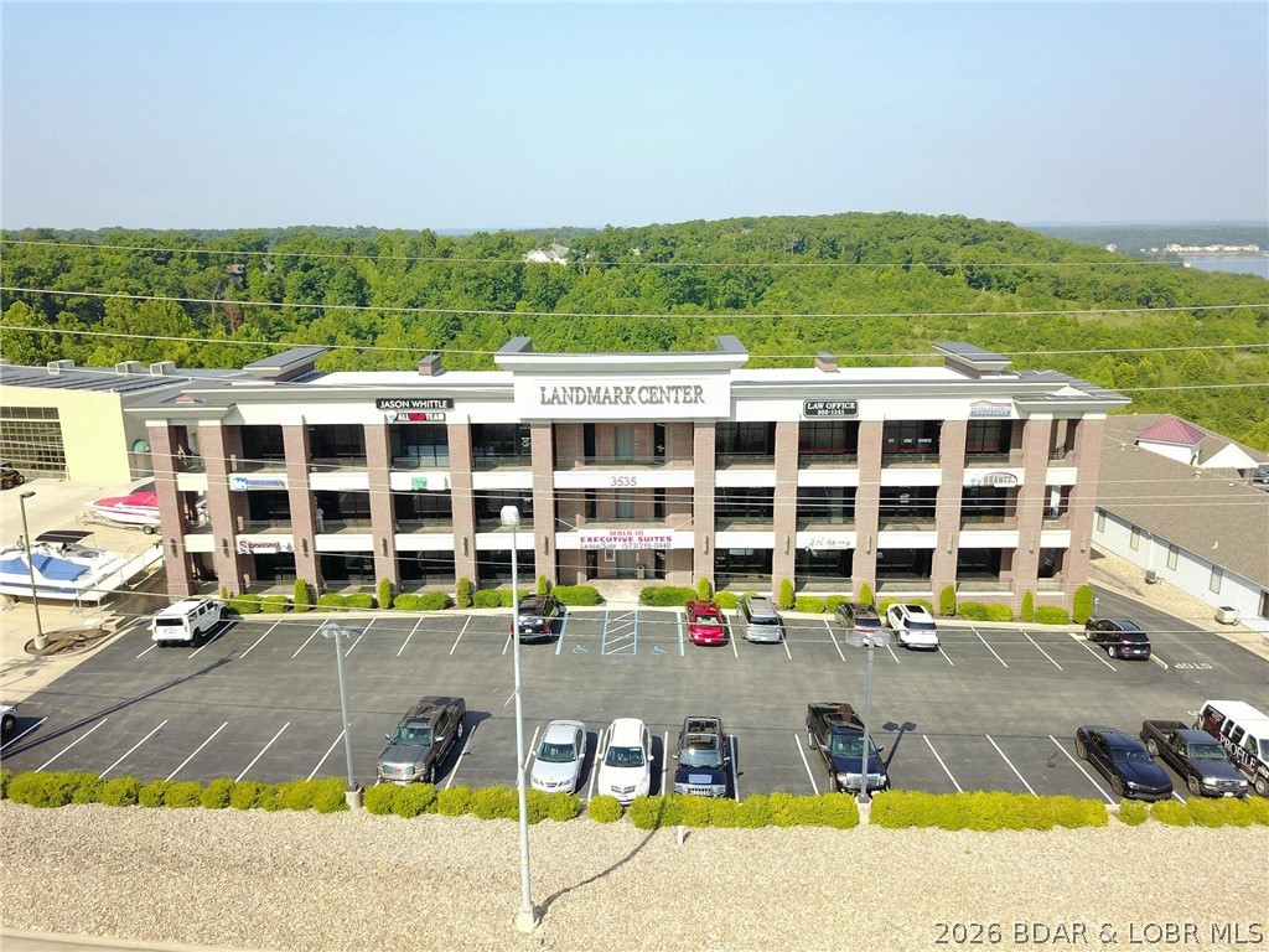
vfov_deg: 53.1
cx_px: 634
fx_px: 953
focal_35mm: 26
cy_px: 476
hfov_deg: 67.3
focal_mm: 4.7
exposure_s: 1/571
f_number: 2.2
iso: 100
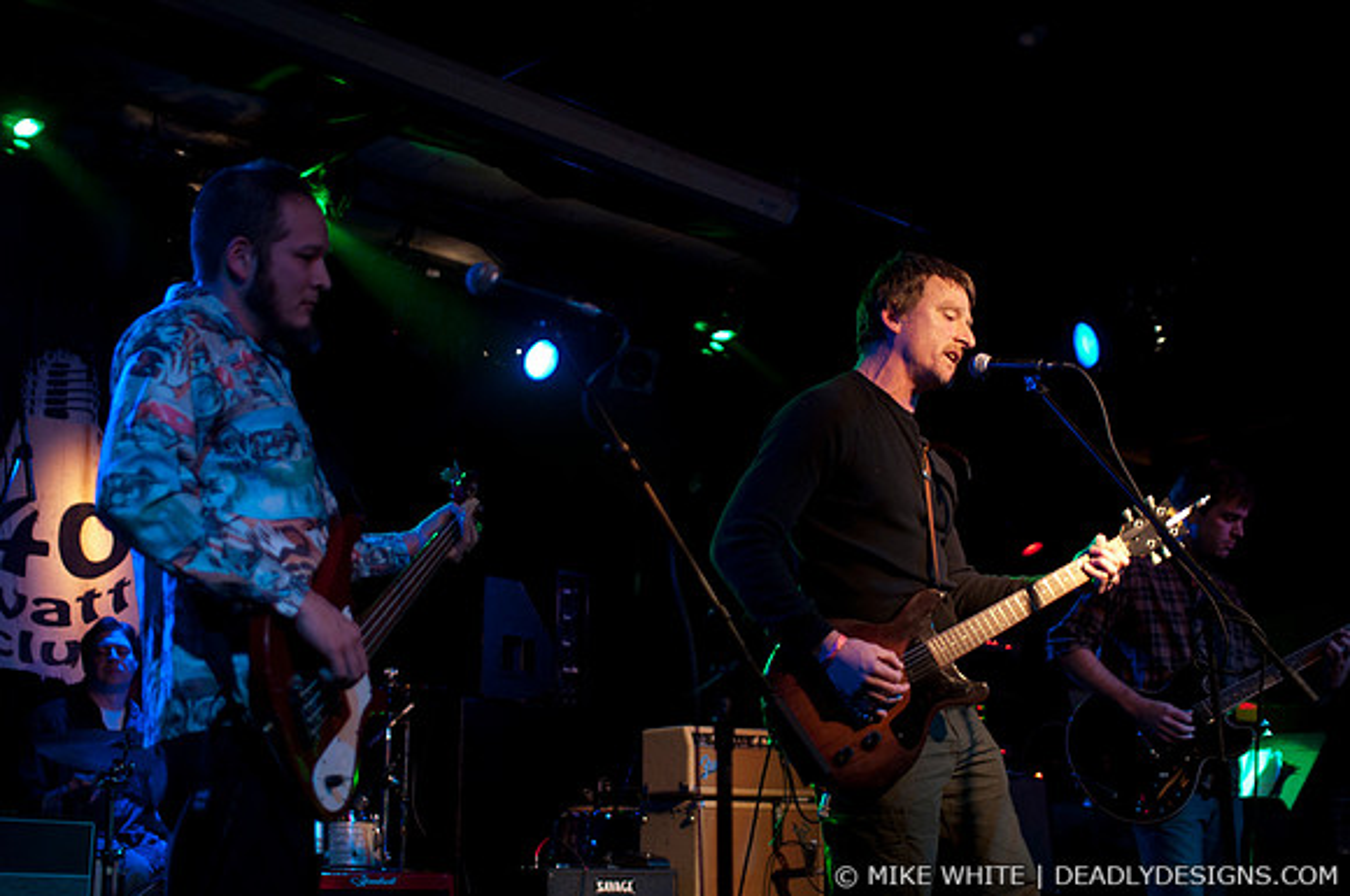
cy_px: 448
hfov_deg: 43.7
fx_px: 1685
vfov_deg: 29.8
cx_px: 675
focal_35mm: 45
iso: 1000
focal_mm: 30
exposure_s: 1/50
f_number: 1.6
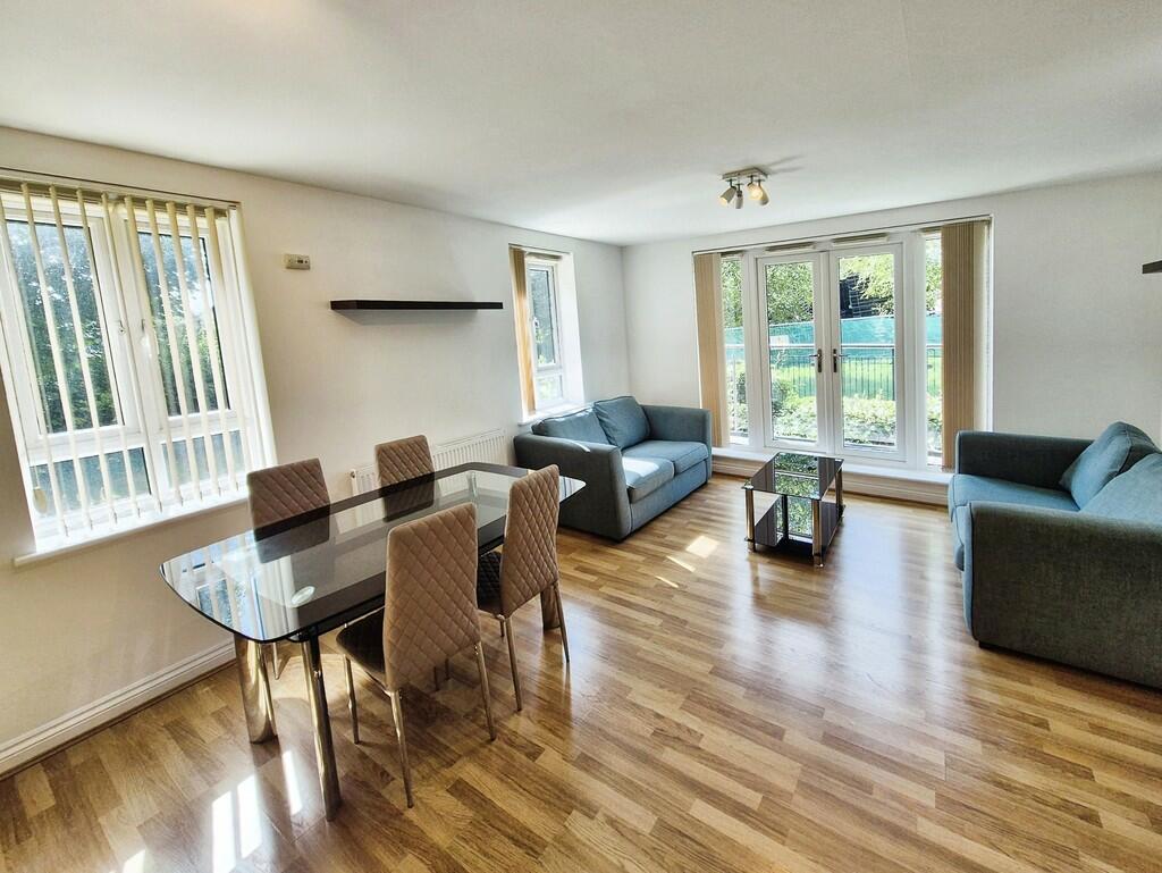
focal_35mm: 13
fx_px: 437
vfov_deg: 90.0
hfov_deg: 106.2
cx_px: 581
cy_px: 436
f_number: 2.2
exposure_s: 1/202
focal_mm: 2.2
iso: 50
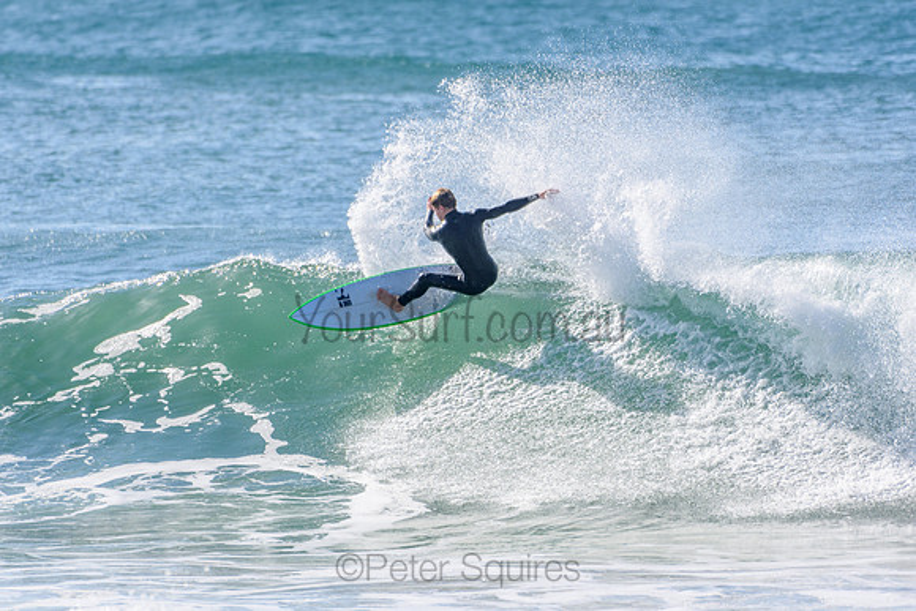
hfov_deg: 2.7
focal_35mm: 750
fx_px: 19087
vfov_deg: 1.8
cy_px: 306
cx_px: 458
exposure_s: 1/2000
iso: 280
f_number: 5.6
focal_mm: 500
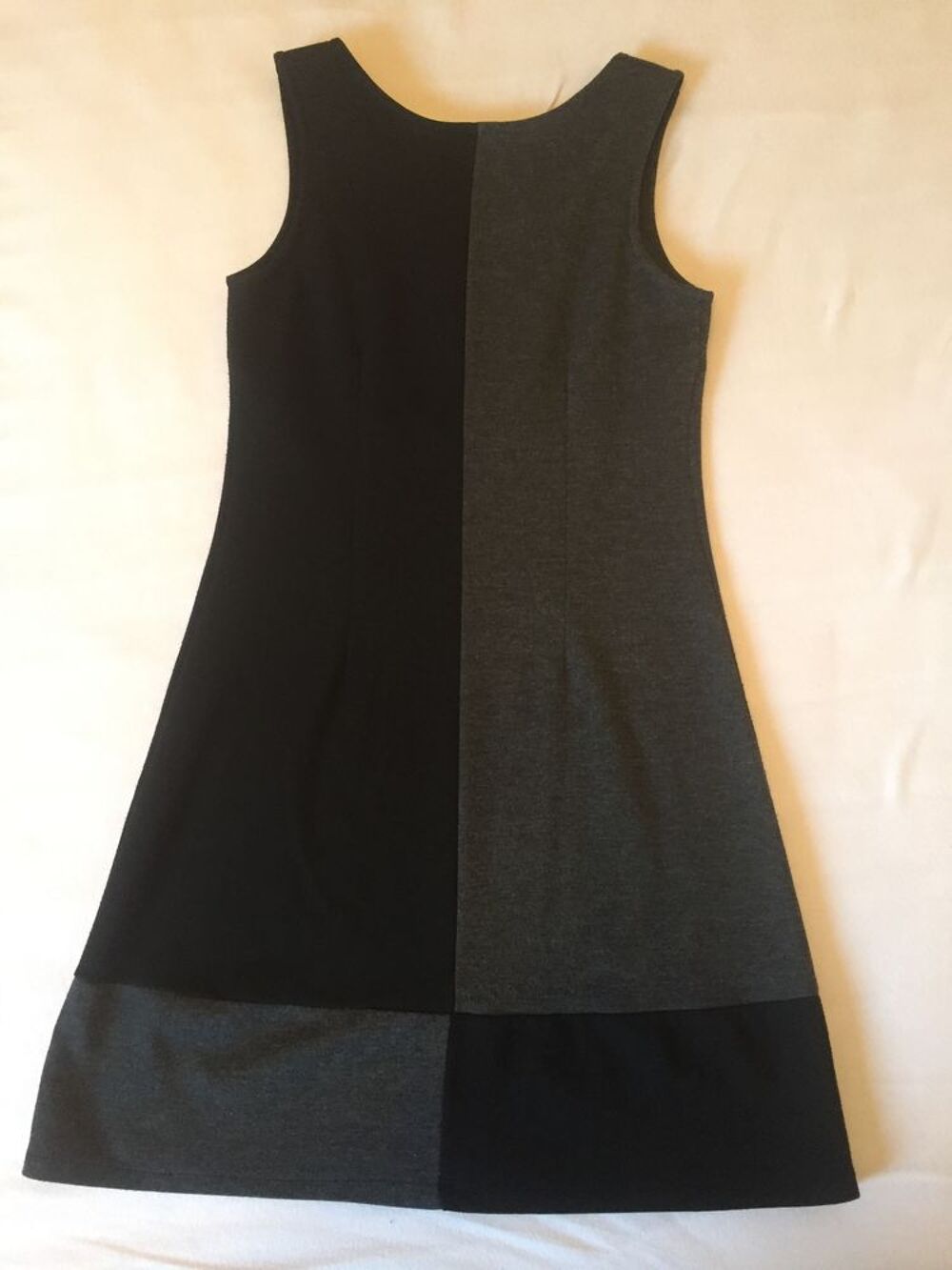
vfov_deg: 61.7
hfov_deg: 48.2
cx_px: 476
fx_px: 1063
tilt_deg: -81.0
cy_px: 635
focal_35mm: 29
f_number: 2.2
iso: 250
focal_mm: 4.15
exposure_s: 1/20
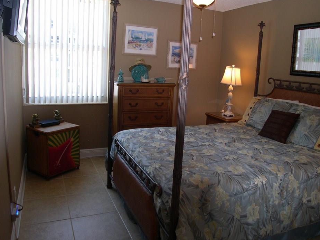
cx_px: 158
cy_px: 109
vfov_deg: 34.3
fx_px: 388
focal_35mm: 42
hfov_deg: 44.8
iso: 100
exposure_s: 1/18.8
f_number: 2.8
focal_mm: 8
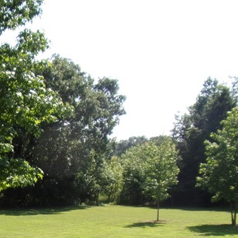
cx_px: -39
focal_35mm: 64
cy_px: 227
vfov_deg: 25.8
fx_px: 498
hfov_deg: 24.6
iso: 80
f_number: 3.3
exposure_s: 1/640
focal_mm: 4.3
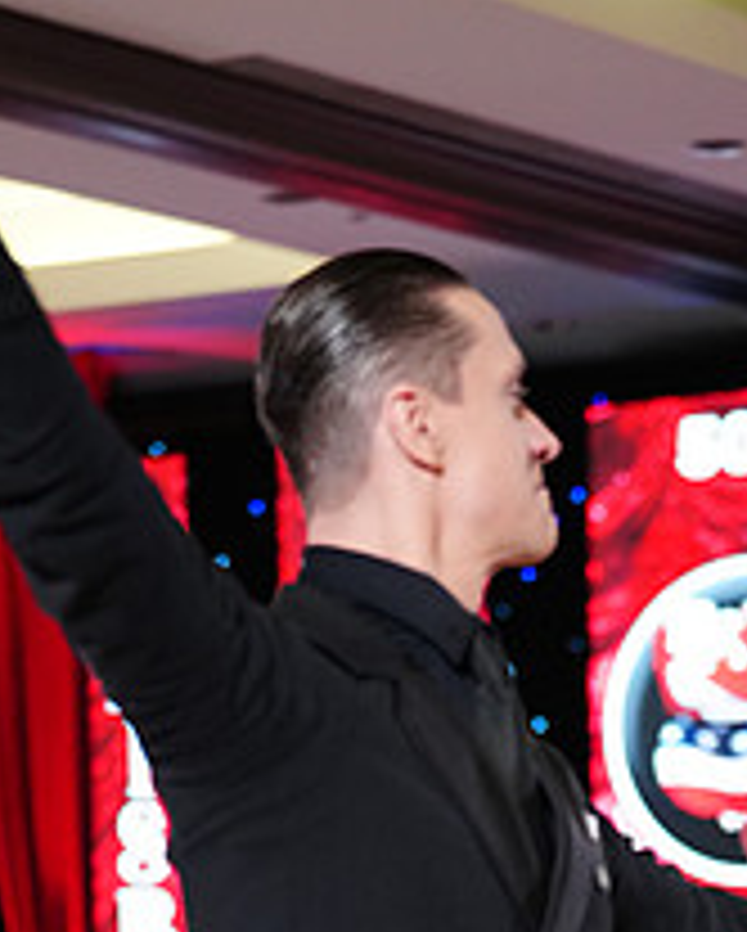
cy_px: 1301
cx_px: 758
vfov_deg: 10.2
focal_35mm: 184
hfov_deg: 8.4
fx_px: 5077
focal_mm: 70
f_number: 2.8
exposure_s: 1/400
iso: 2500
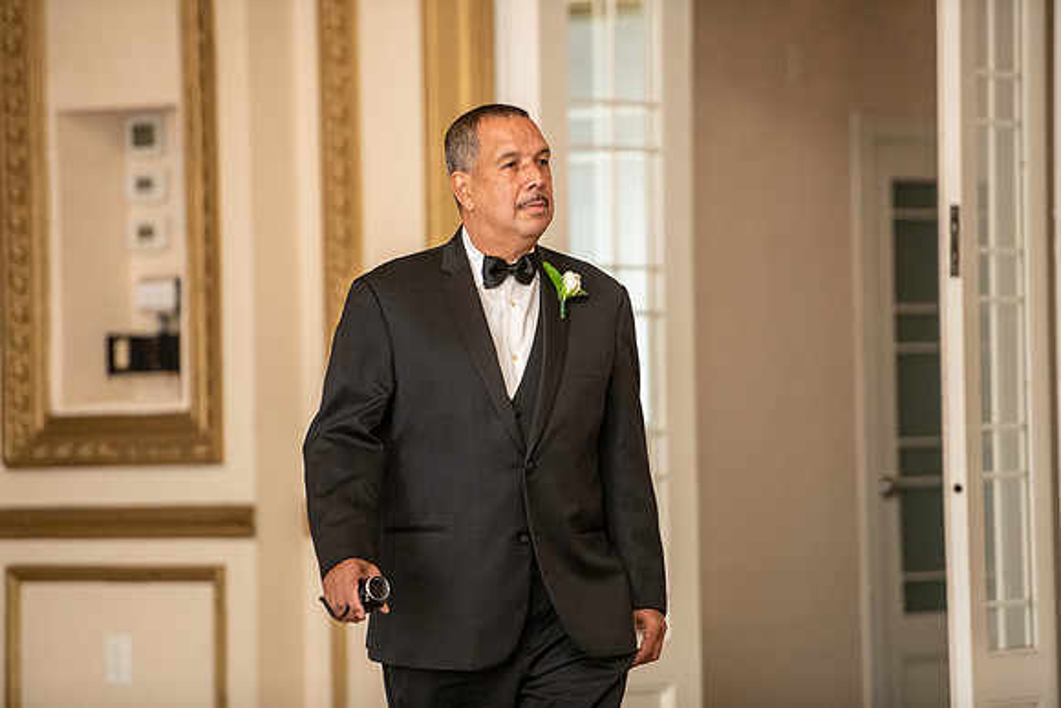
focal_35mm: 200
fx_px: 5896
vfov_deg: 6.9
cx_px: 530
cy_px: 354
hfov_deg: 10.3
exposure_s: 1/500
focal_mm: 200
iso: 3200
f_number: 2.8
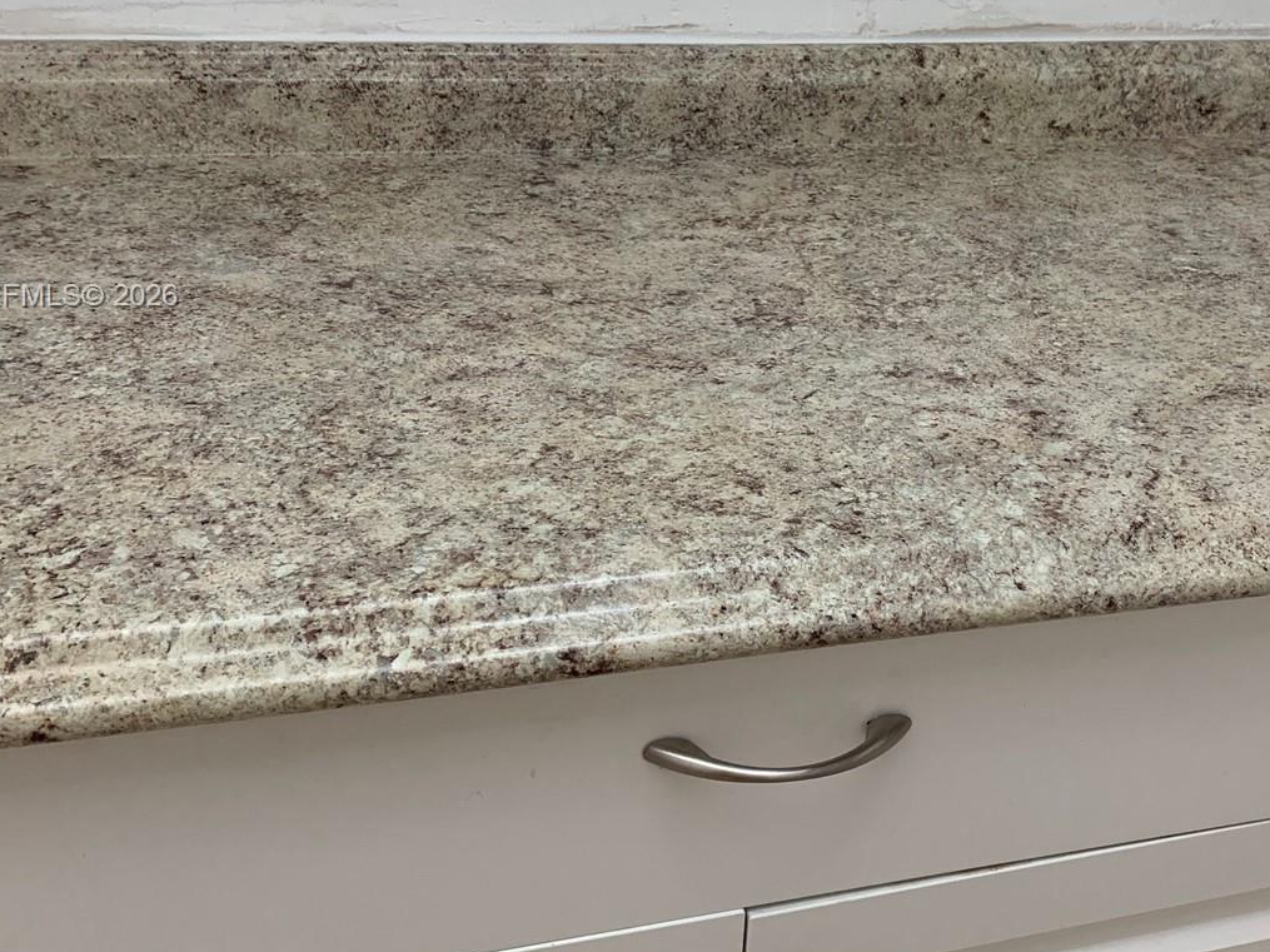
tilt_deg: -24.7
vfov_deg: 34.7
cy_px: 298
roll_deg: -4.0
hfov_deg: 45.4
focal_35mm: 41
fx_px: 1504
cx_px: 790
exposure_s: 1/60
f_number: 1.8
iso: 80
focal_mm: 4.25
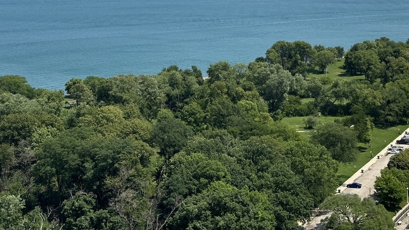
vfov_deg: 15.2
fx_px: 846
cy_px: 2
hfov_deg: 27.0
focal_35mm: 78
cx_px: 267
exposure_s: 1/4184
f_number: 1.78
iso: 64
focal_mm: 6.86
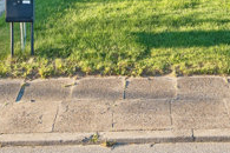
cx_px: 146
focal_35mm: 86
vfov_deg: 14.4
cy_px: -99
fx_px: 549
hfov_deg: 23.6
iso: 200
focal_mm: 21
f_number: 5.6
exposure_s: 1/160
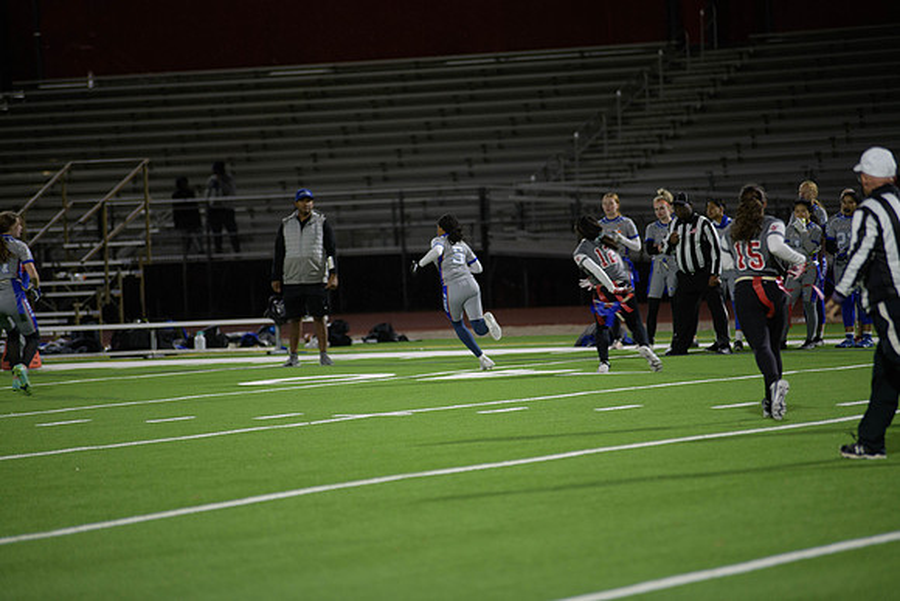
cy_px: 300
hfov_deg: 10.3
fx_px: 5001
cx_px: 450
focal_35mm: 200
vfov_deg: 6.9
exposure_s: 1/200
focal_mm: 200
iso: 900
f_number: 2.8
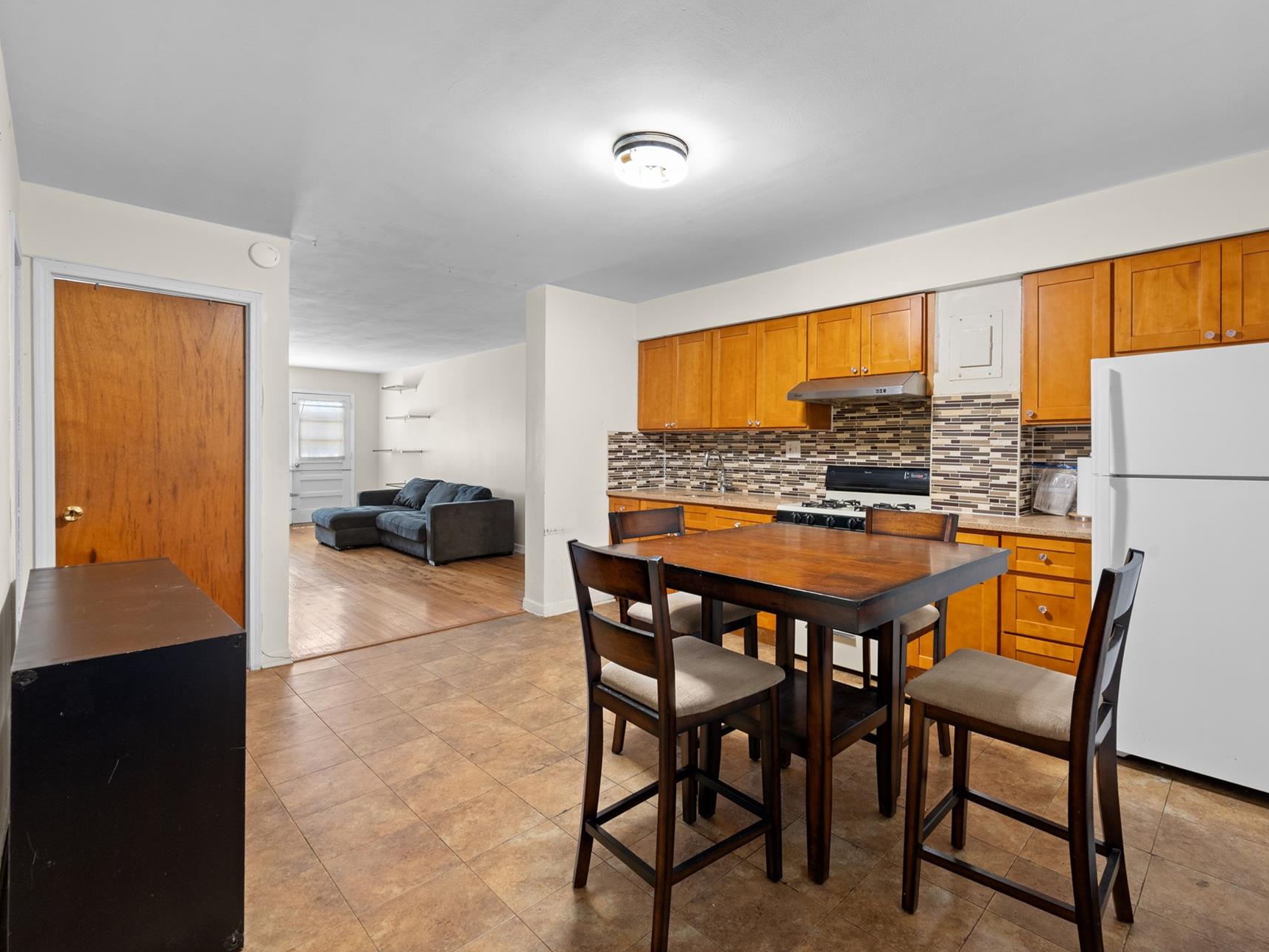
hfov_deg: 94.3
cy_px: 455
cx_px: 690
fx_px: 587
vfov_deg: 78.1
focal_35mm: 16
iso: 400
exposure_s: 2
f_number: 10
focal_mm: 14
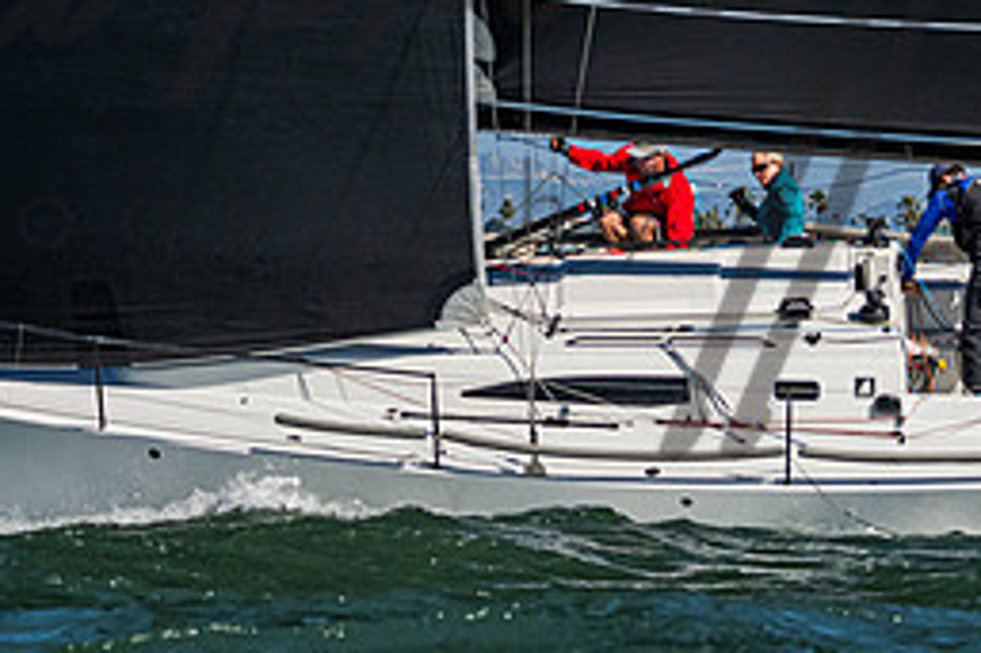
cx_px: 781
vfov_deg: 3.7
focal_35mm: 368
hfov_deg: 5.6
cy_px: -201
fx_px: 10021
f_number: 5.6
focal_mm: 125
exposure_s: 1/6400
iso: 400
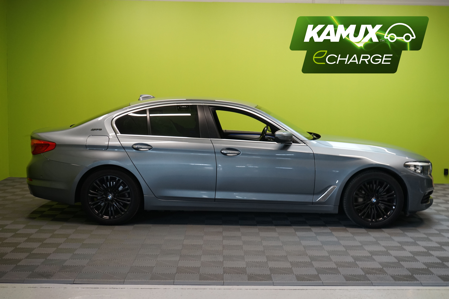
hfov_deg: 41.1
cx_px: 224
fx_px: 599
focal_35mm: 48
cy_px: 150
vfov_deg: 28.1
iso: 1250
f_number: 6.3
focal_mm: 48
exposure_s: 1/30
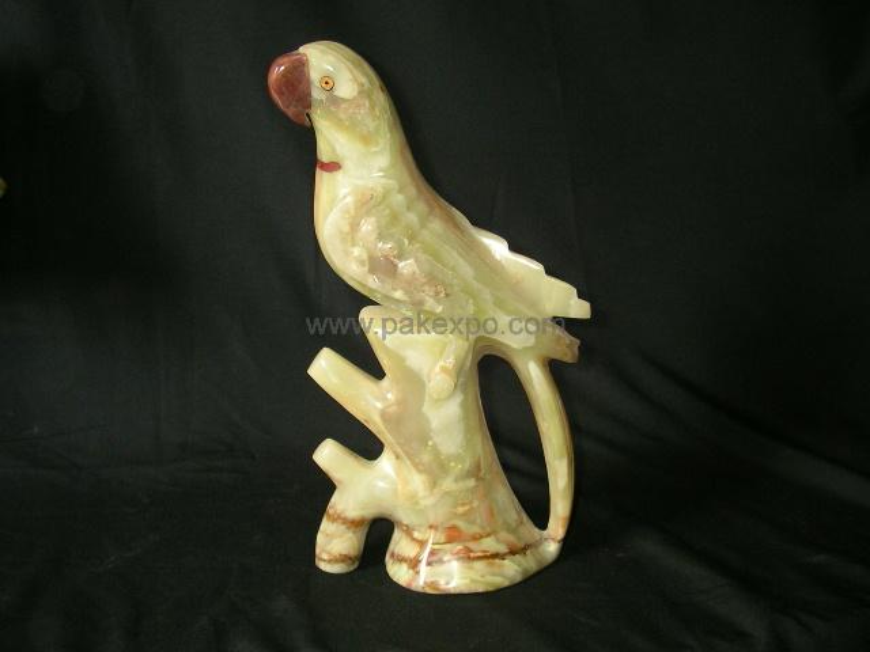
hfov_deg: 49.0
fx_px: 955
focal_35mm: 38
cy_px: 326
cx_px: 435
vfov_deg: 37.7
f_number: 2.9
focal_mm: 6
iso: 100
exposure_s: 1/31.6
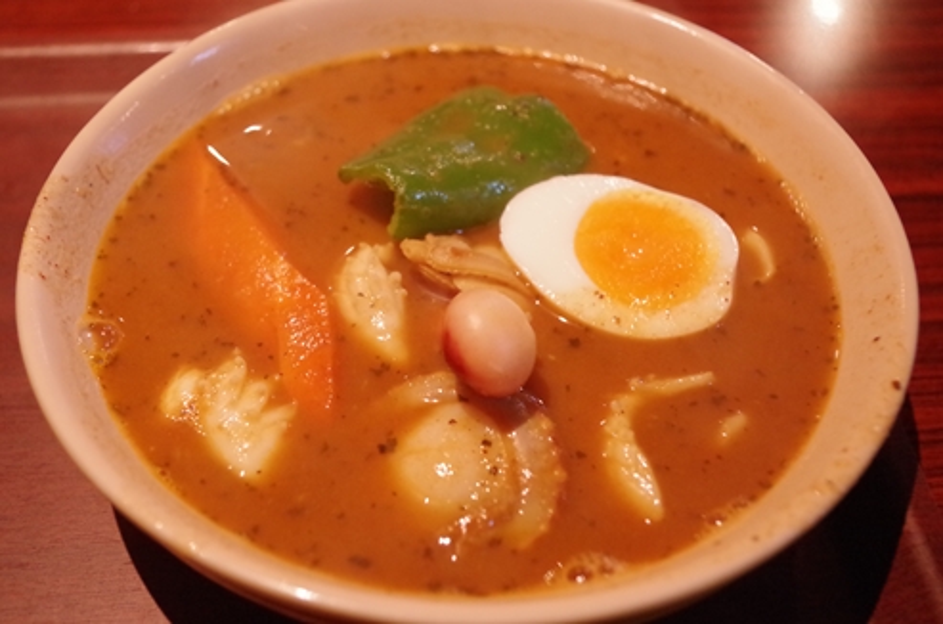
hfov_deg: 46.3
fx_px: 1102
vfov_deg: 31.6
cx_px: 472
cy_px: 312
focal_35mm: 42
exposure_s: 1/50
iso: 3200
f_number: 4
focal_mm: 28.13
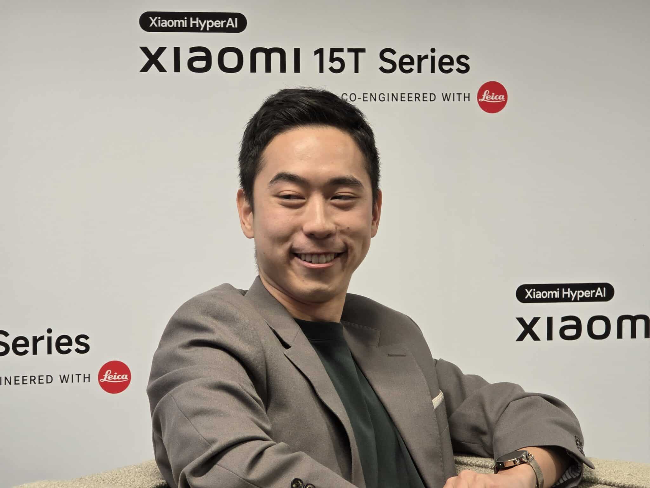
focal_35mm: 115
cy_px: 244
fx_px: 2159
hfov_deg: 17.1
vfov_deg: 12.9
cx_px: 325
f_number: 3.4
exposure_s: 1/50
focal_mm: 18.6
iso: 250
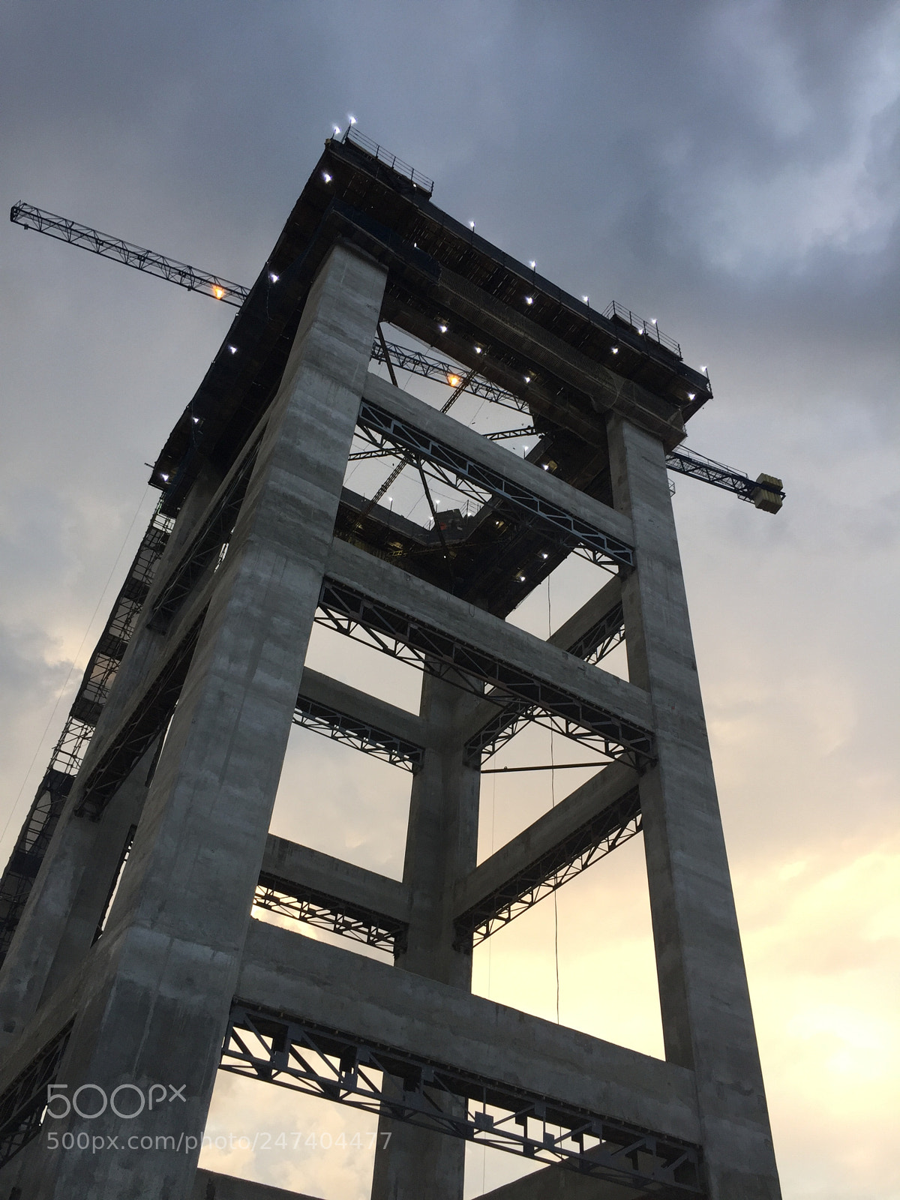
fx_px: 1005
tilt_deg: +47.3
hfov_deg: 48.2
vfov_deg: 61.7
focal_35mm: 29
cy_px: 600
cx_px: 450
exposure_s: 1/120
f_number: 2.2
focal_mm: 4.15
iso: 50
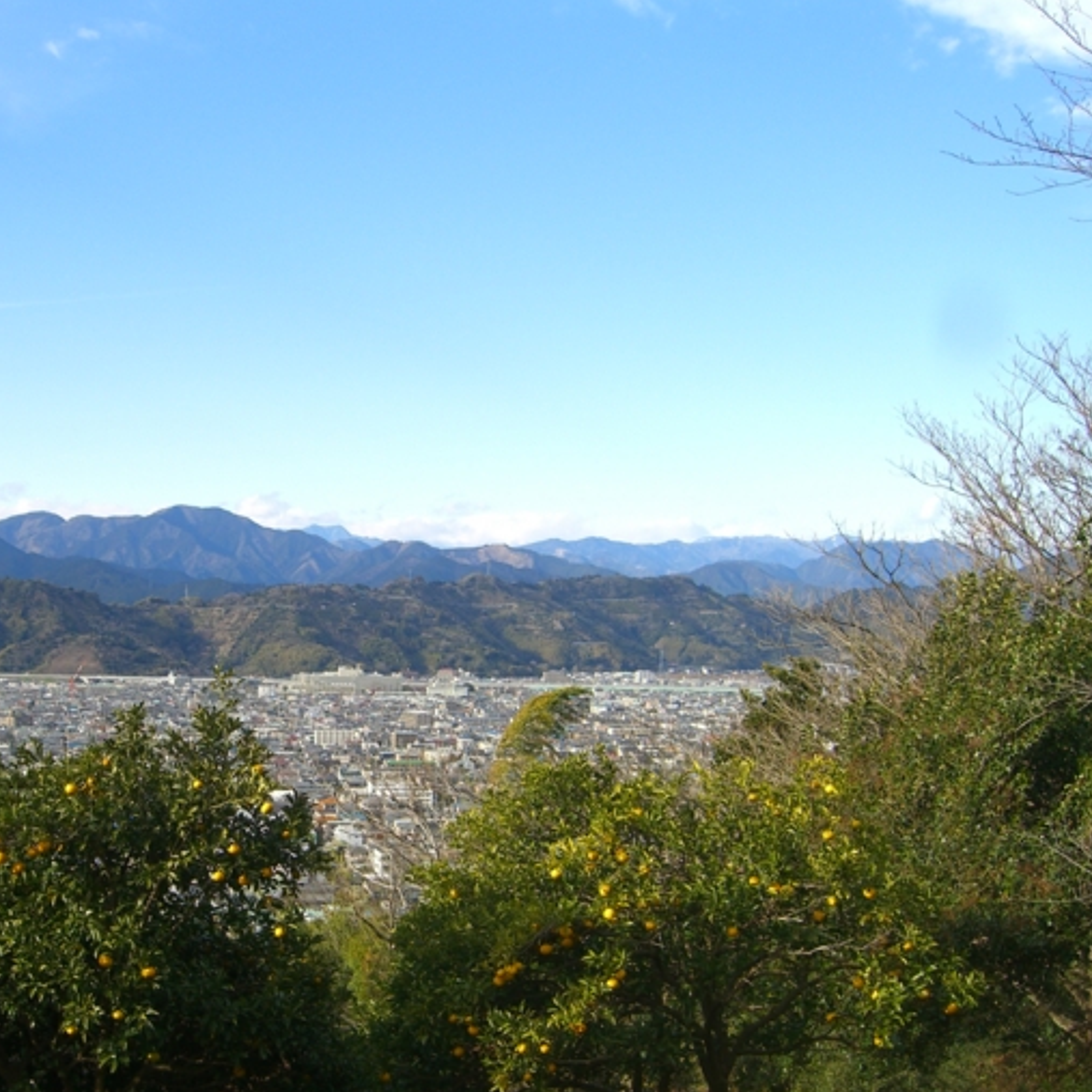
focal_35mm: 53
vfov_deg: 32.1
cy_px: 640
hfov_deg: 31.7
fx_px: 1892
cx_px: 280
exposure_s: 1/320
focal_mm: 7.9
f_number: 4
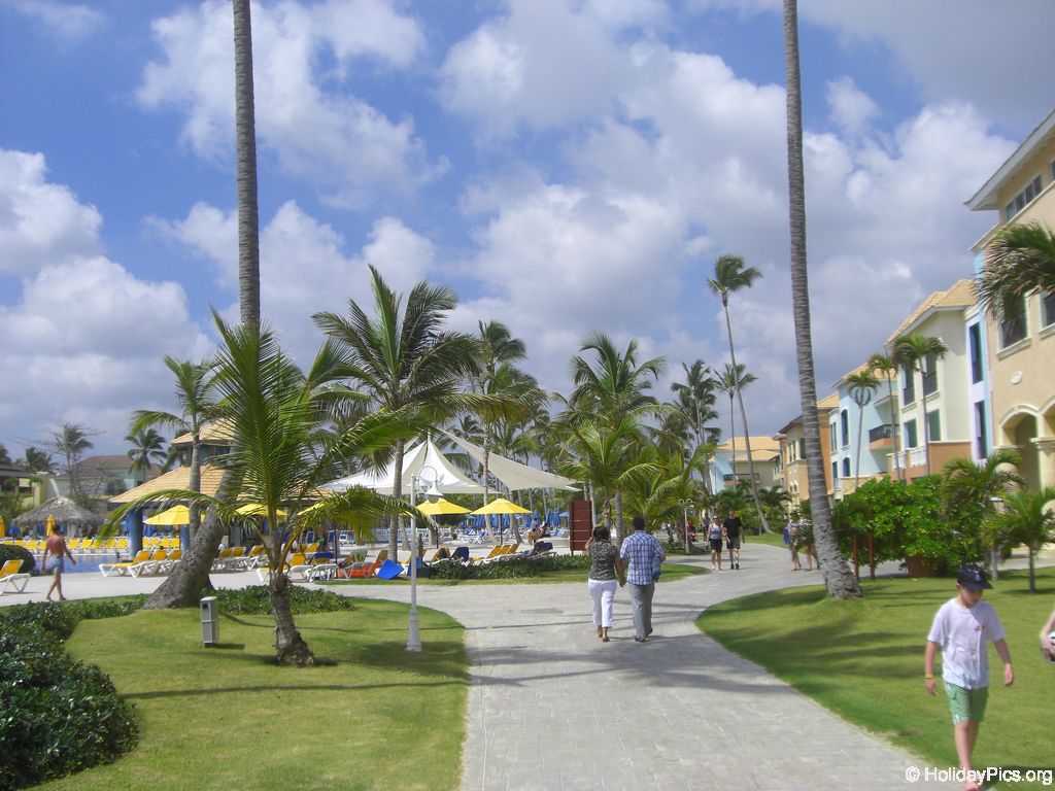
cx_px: 528
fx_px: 1158
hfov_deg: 49.0
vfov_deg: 37.7
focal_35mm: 38
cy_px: 396
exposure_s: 1/250
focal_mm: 6.2
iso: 64
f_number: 8
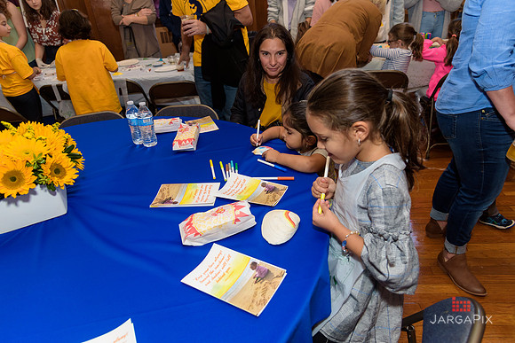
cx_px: 258
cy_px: 172
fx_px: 343
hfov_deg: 73.7
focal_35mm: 24
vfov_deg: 53.2
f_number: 4
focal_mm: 24
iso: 400
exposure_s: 1/250
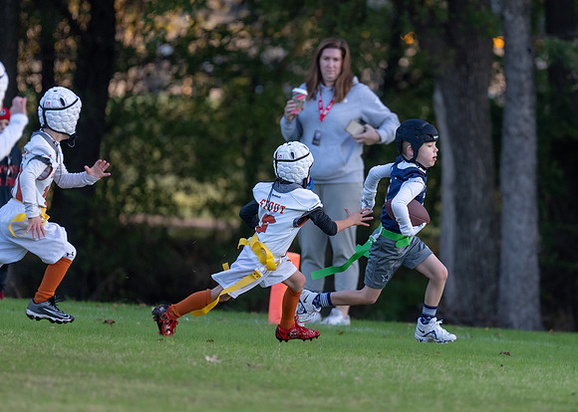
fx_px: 5928
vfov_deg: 4.0
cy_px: 204
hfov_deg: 5.6
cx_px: 380
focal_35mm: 361
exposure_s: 1/1000
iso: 500
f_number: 2.8
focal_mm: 200
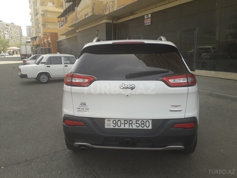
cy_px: 89
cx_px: 118
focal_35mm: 27
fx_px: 185
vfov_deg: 51.4
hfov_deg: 65.3
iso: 40
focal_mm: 3.6
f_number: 1.9
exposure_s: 1/666
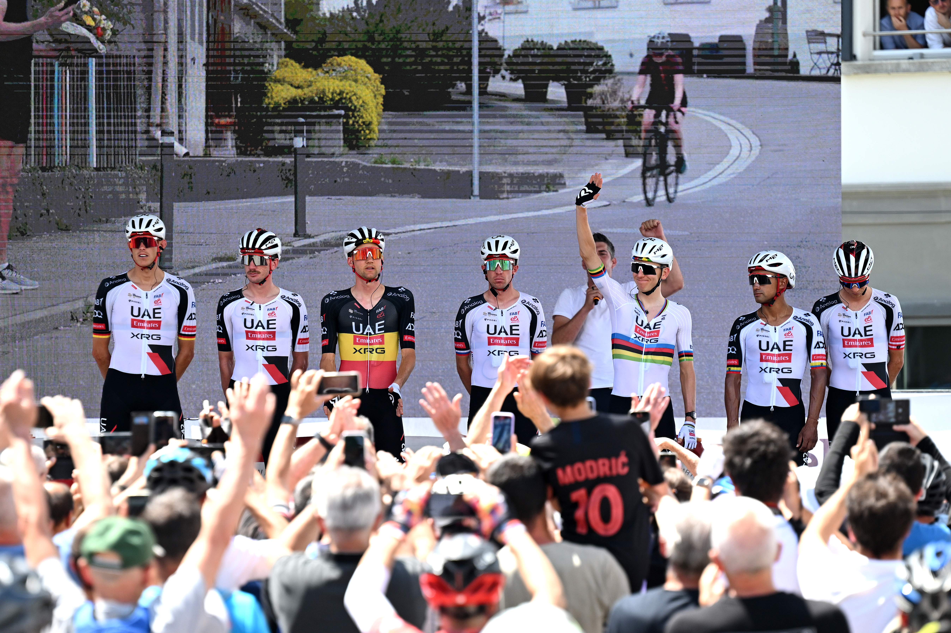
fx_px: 6338
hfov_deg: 8.6
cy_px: 316
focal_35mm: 240
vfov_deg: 5.7
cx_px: 476
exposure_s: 1/1250
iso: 250
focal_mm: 160
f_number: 3.2
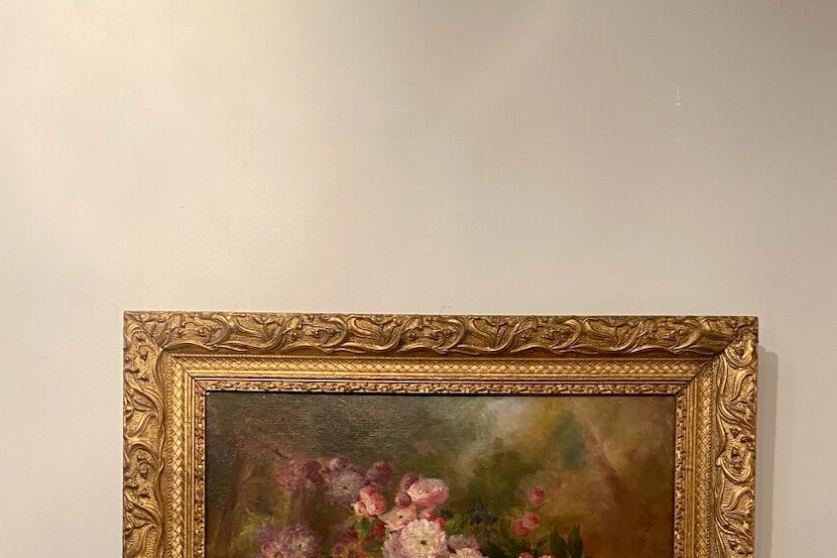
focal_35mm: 41
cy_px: 522
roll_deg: +0.5
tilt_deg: +3.1
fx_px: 953
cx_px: 464
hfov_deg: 47.3
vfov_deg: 30.9
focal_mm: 4.25
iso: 100
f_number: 1.8
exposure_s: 1/50
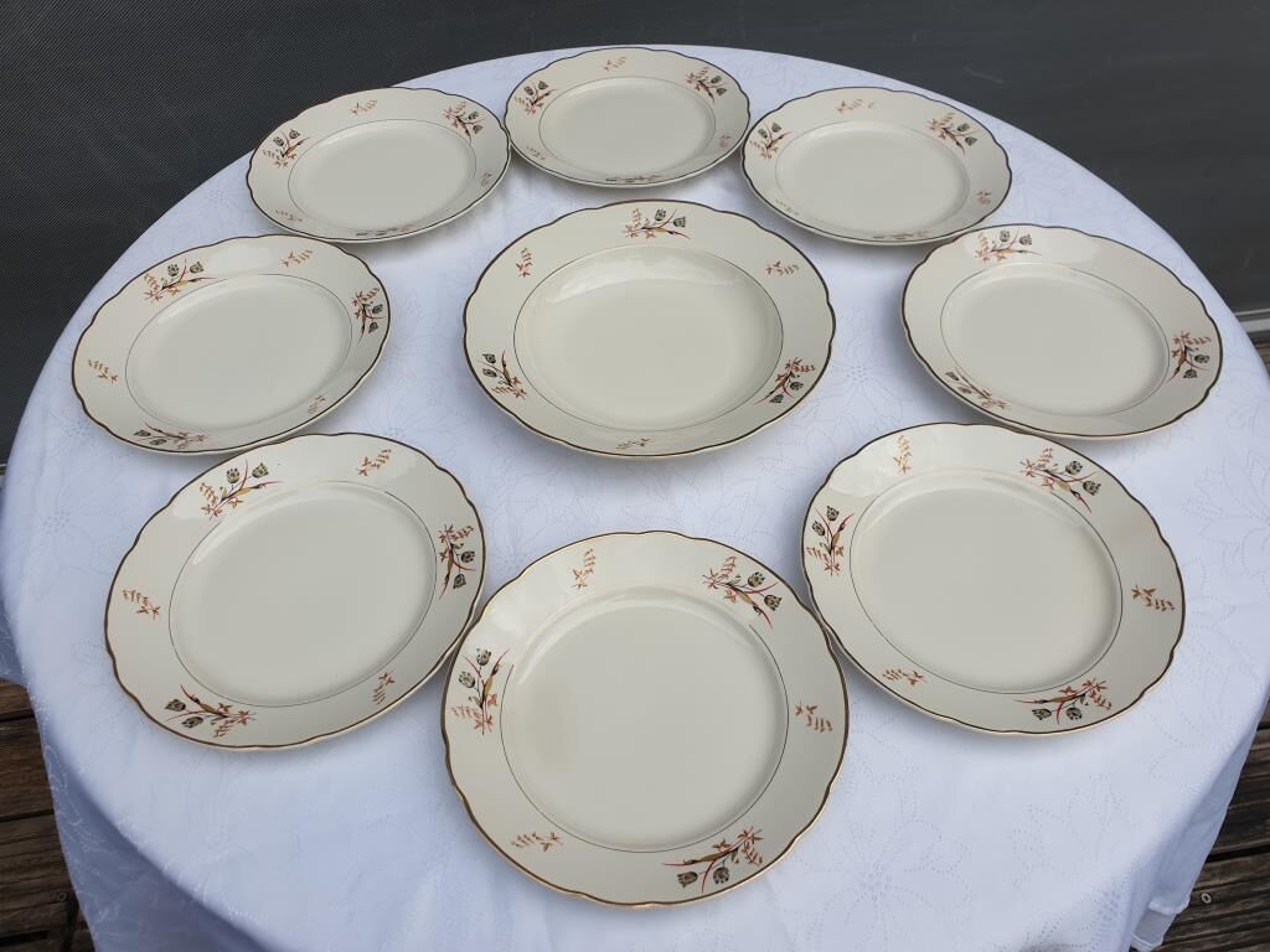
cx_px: 635
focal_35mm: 26
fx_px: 954
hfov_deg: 67.3
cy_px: 476
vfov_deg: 53.1
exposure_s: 1/986
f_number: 2.4
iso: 50
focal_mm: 4.3
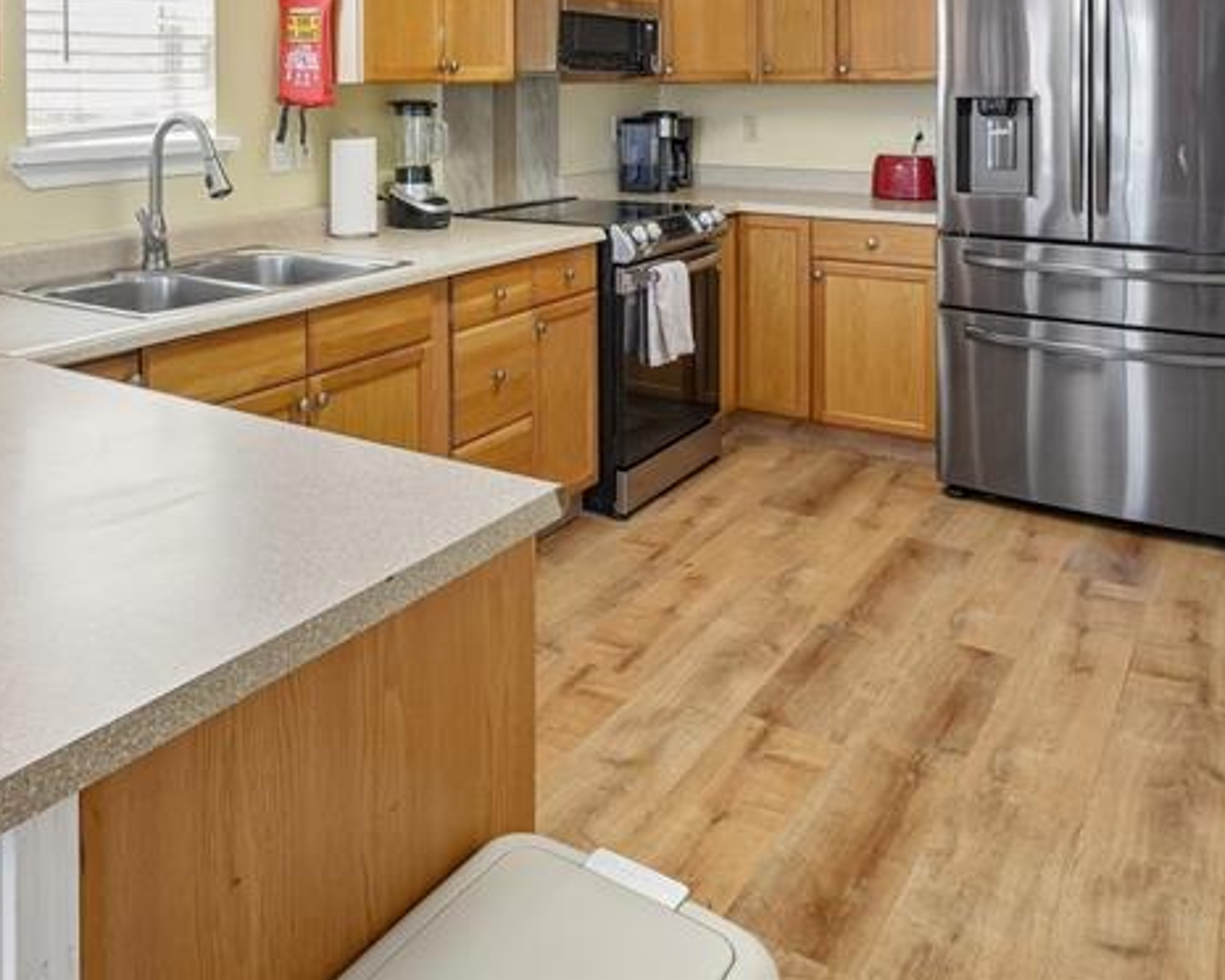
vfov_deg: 41.6
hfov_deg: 54.6
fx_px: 1169
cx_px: 448
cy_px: 87
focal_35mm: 32
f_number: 8
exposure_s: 1/10
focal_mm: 10.4
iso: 800
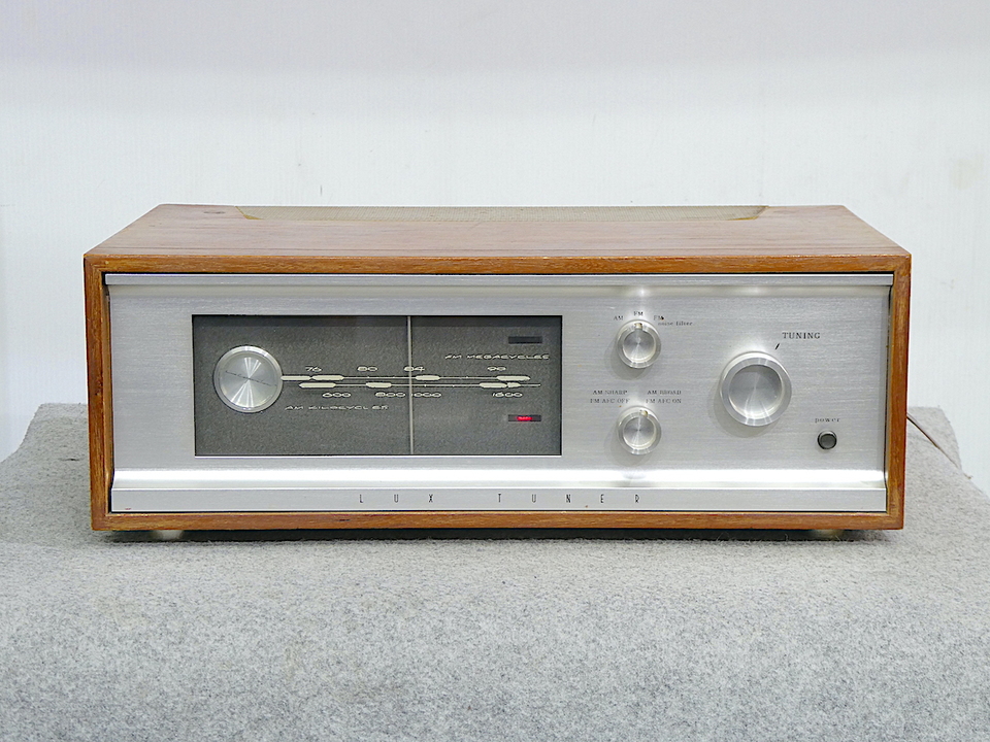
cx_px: 495
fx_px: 2116
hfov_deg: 26.3
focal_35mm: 74
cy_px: 371
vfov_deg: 19.9
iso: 200
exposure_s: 1/10
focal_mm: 13.2
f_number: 4.6
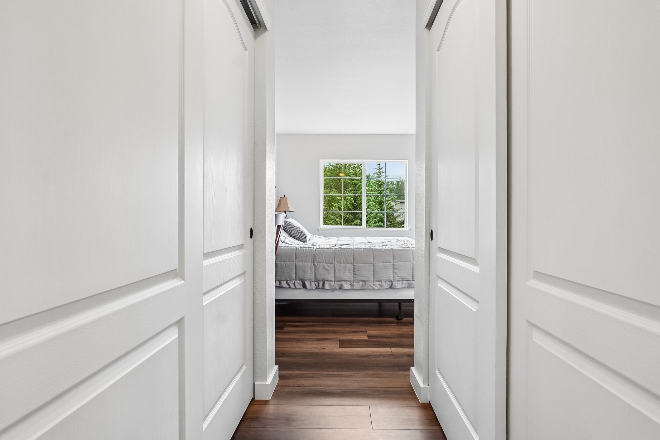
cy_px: 228
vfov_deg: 61.9
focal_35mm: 20
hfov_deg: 83.9
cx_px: 349
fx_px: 367
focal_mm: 12
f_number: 8
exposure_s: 1/13
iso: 400
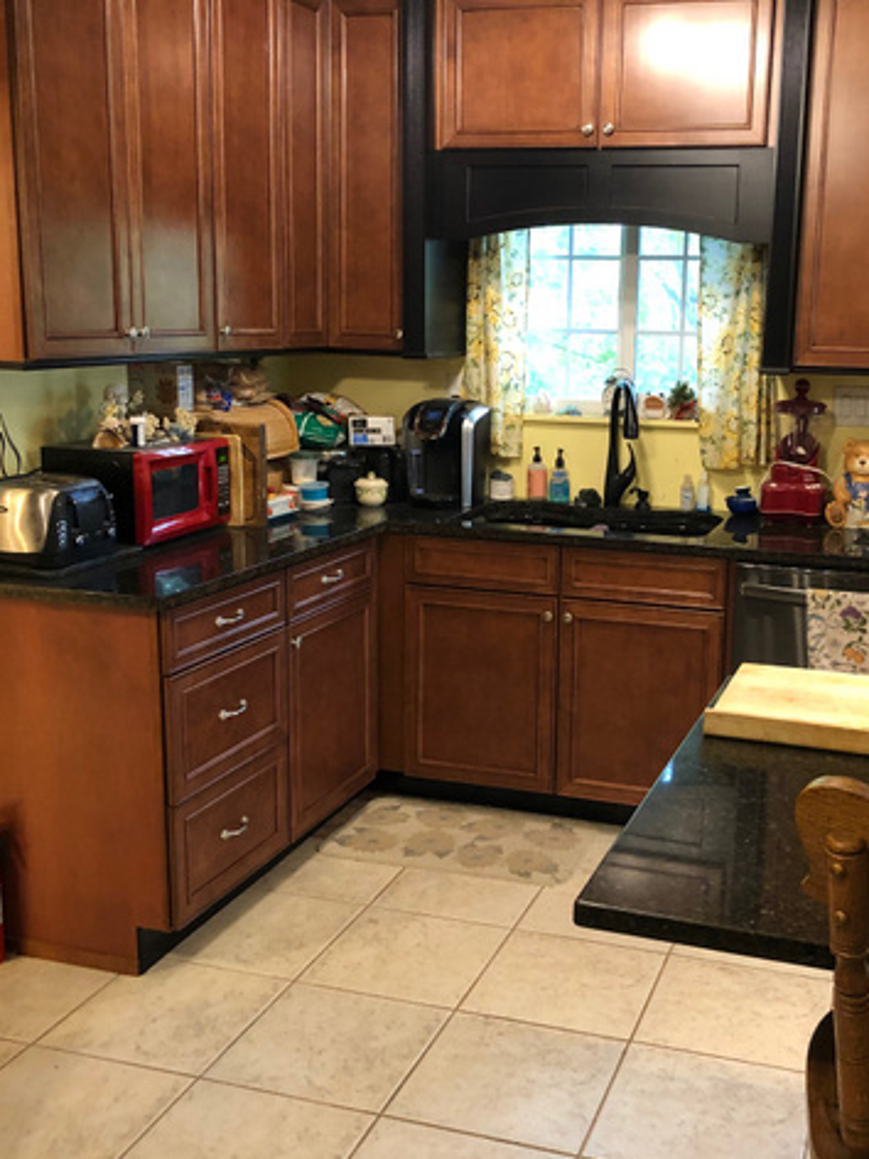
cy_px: 580
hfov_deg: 37.4
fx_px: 1272
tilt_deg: -10.8
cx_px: 557
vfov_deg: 49.0
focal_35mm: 38
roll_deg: -1.9
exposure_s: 1/15
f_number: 1.8
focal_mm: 4
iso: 100
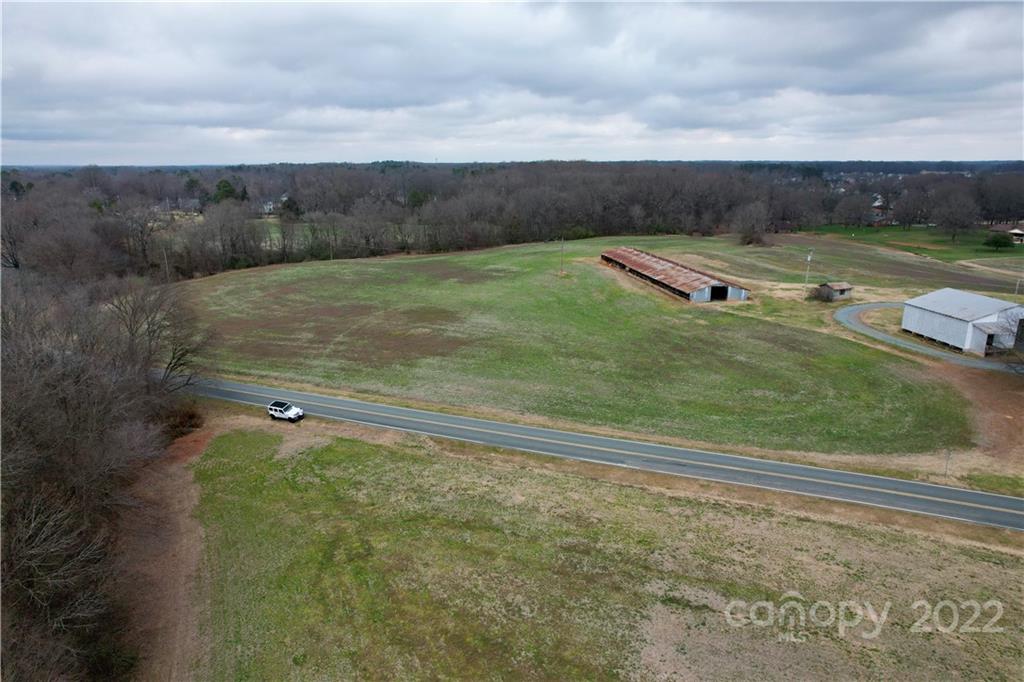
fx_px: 626
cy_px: 341
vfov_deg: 57.2
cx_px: 512
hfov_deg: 78.6
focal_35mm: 22
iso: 150
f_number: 2.8
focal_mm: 8.38
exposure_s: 1/180
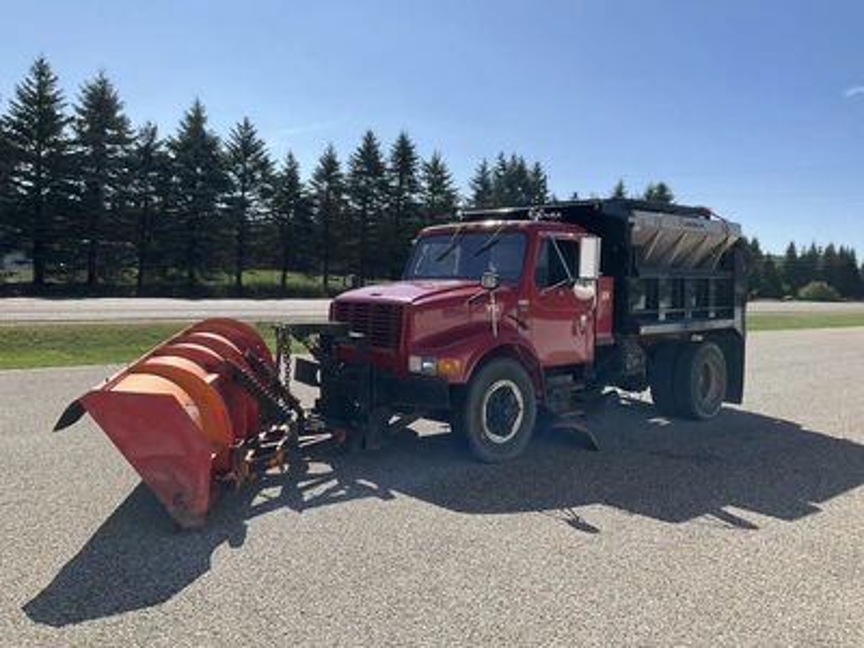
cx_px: 432
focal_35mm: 29
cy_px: 324
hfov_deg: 61.7
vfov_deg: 48.2
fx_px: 724
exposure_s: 1/2141
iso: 25
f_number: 1.8
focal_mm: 3
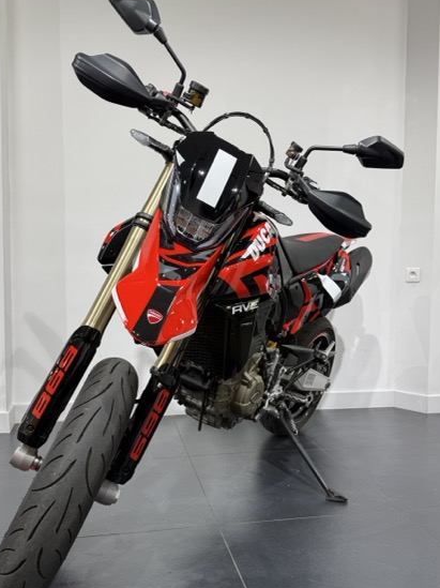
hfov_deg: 49.7
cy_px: 316
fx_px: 475
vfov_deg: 63.4
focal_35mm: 28
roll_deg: -1.9
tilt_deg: -4.3
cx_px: 214
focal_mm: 6.76
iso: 100
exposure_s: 1/100
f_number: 1.78
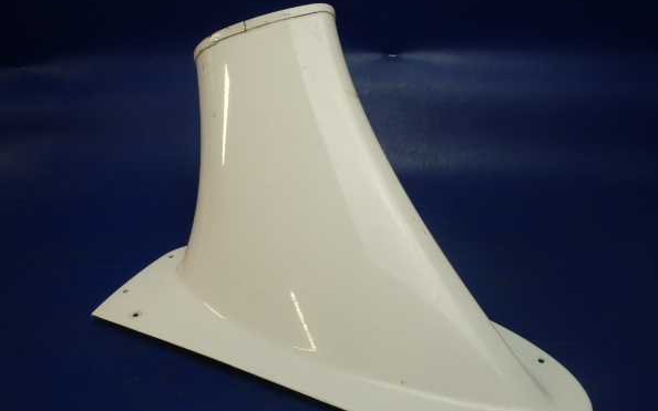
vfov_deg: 39.2
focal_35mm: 32
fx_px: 574
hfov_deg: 59.6
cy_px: 250
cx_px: 353
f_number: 3.9
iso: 160
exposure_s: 1/60
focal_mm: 5
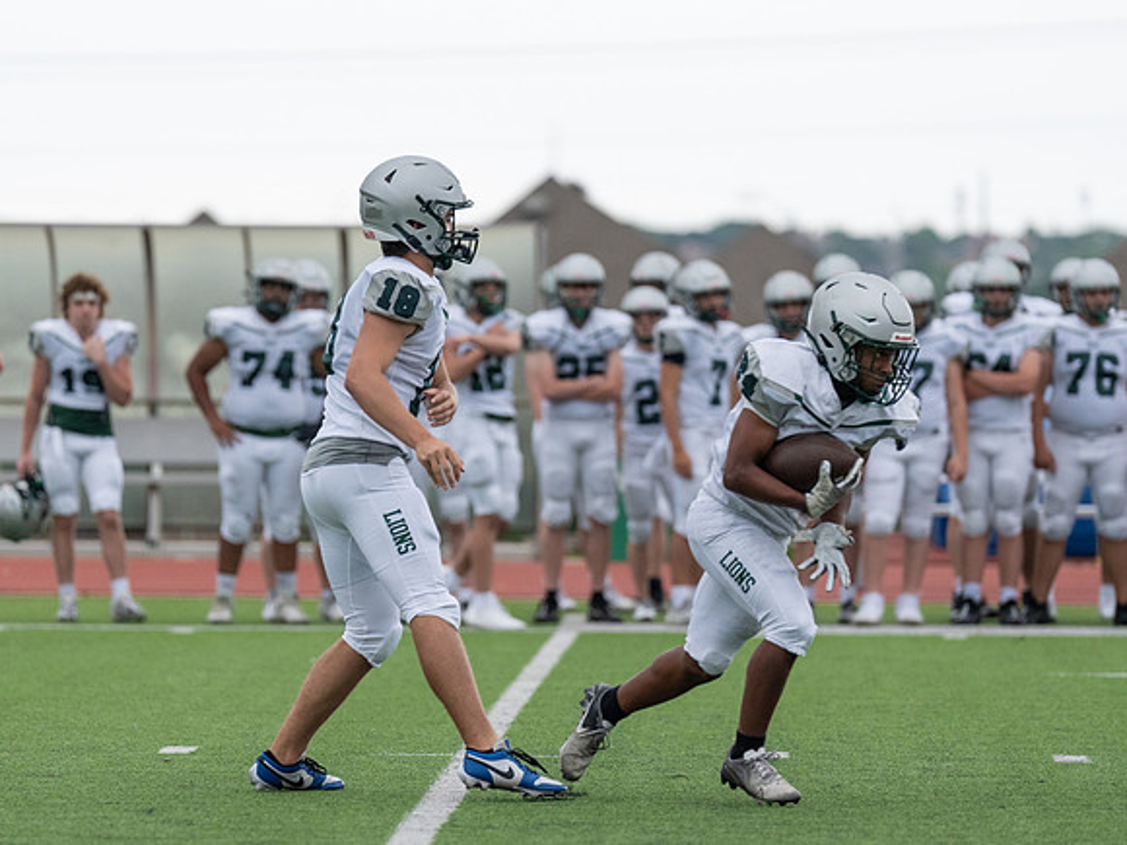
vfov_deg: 4.6
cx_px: 525
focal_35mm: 324
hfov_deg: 6.1
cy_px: 392
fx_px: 10541
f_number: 2.8
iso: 800
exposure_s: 1/1250
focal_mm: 200
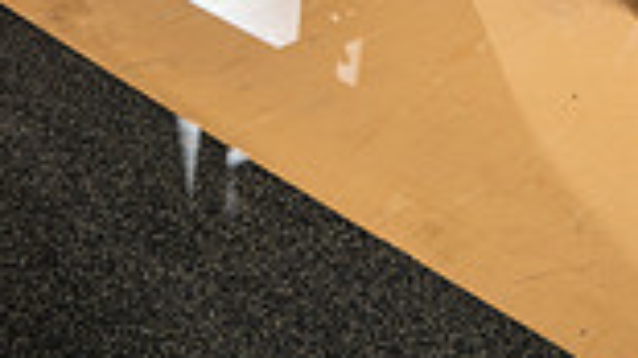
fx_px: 1234
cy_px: -498
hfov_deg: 28.9
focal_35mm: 73
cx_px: 276
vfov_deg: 12.8
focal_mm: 24
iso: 640
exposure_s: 1/250
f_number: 8
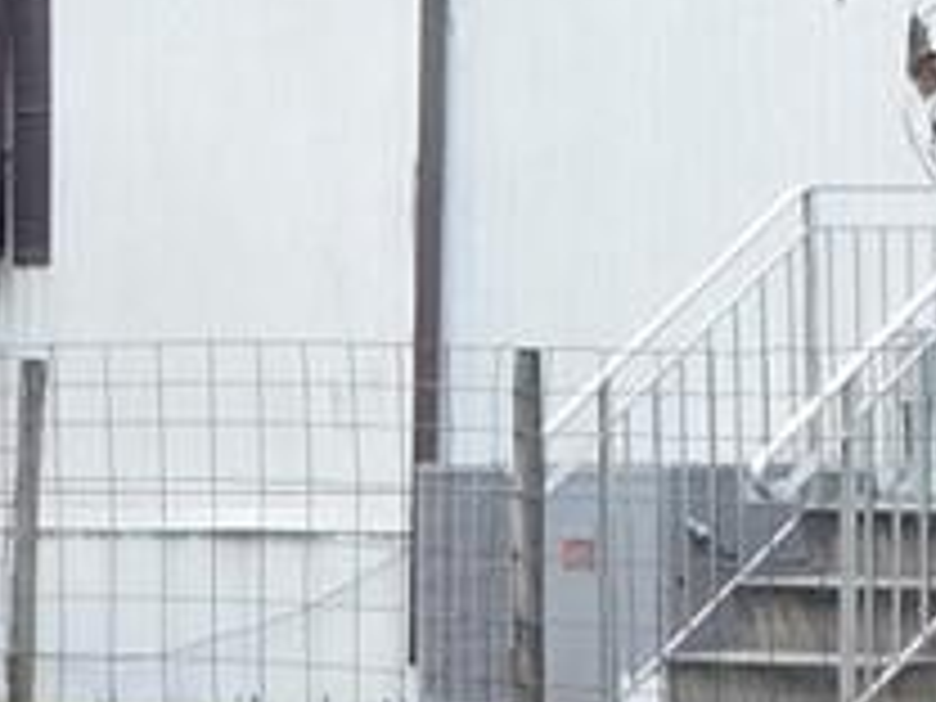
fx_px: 7490
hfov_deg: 7.1
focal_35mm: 277
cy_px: 144
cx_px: 630
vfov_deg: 5.4
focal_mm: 6.3
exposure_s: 1/200
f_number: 3.5
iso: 125
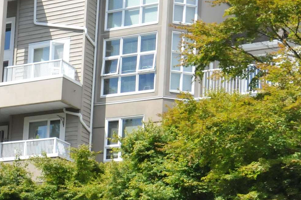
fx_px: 944
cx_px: 19
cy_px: 187
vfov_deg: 12.0
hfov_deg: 17.8
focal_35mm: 113
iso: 1000
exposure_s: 1/1600
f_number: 8
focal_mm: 24
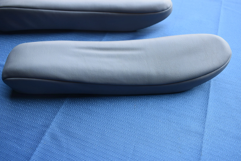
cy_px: 80
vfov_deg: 43.7
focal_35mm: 30
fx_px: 201
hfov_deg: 61.9
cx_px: 120
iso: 200
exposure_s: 1/125
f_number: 5.6
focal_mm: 20
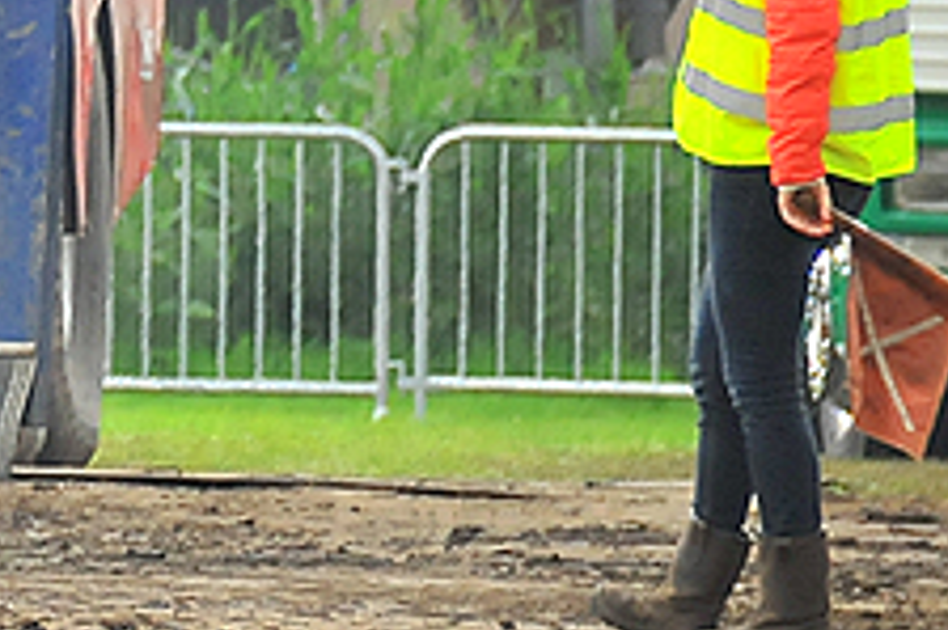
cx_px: -995
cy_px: -304
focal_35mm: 1851
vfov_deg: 0.7
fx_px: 48706
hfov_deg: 1.1
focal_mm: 270
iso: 800
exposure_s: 1/250
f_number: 5.6
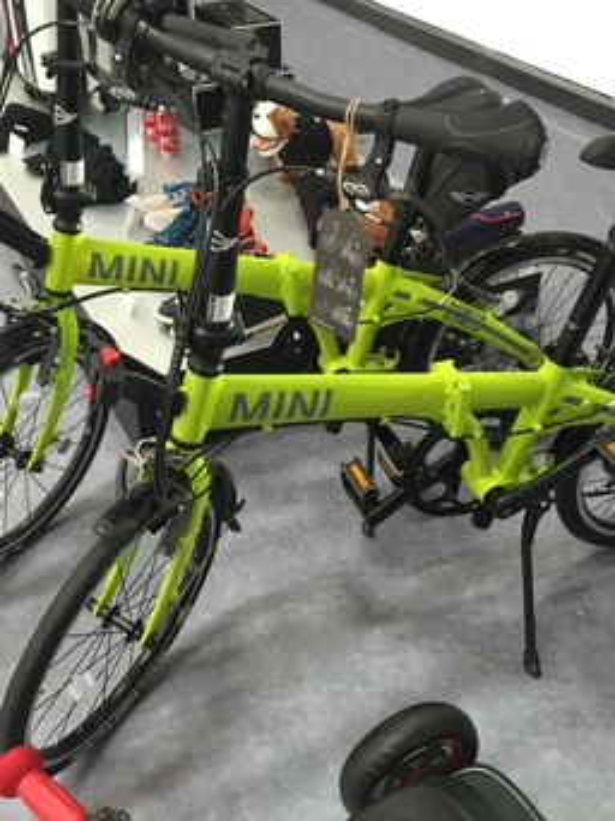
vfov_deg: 61.7
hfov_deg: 48.2
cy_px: 410
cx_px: 308
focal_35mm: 29
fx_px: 688
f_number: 2.2
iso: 40
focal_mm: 4.15
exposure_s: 1/33
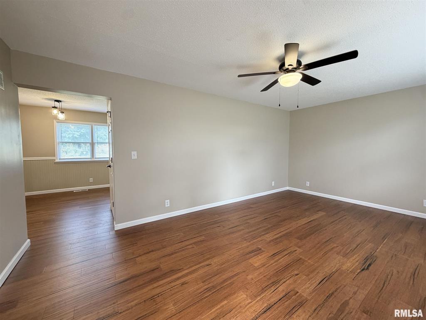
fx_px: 172
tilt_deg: -4.2
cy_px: 160
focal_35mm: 14
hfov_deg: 102.1
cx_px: 213
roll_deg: -0.1
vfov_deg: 85.7
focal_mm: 2.22
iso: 320
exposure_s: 1/60
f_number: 2.2
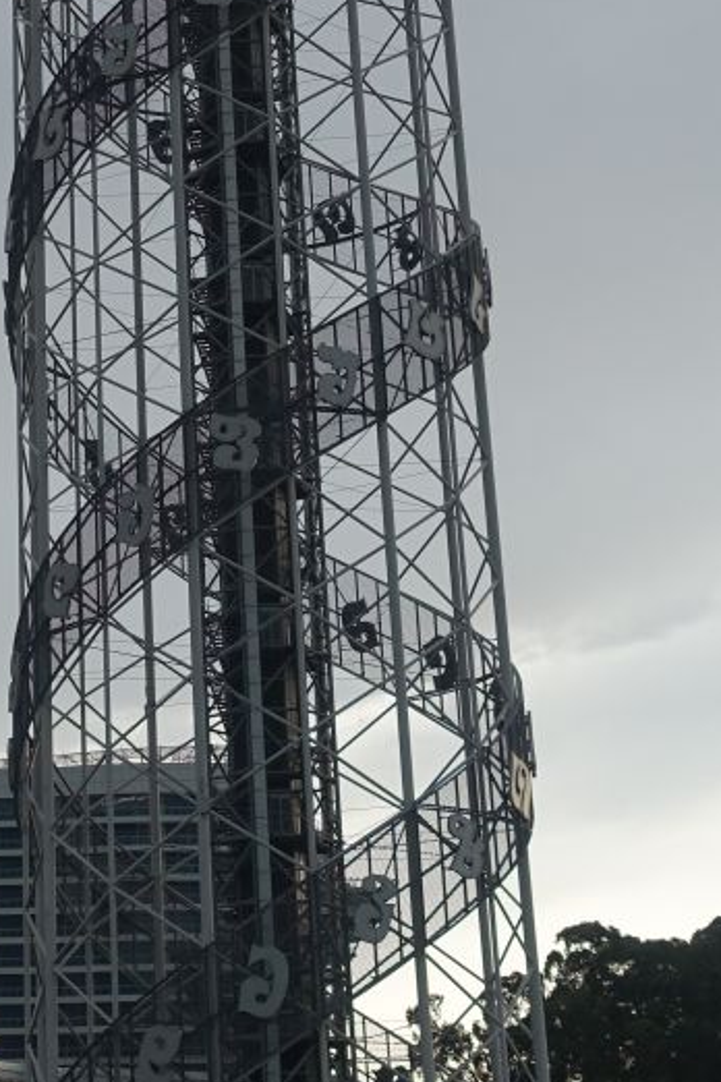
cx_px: -15
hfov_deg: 17.5
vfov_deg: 26.4
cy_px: 292
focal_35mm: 76
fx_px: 2283
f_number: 3.2
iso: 125
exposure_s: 1/80
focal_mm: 10.81
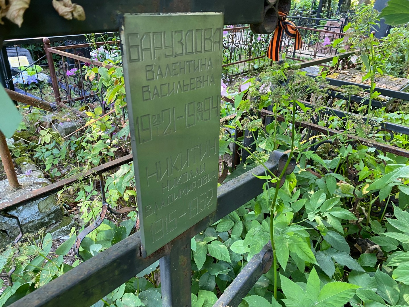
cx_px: 204
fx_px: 307
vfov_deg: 53.1
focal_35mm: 26
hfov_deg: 67.3
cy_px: 154
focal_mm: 4.25
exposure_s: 1/83
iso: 125
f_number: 1.8
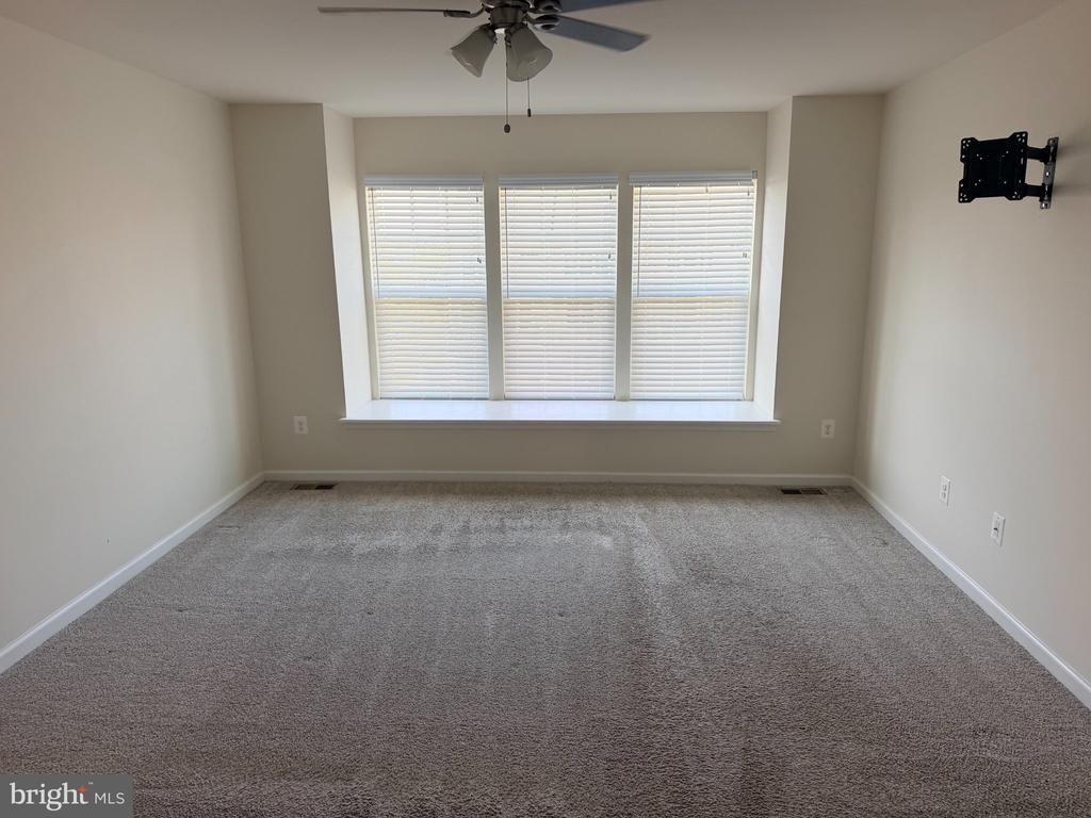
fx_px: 756
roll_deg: +1.0
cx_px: 546
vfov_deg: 56.8
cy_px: 409
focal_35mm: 24
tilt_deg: -12.0
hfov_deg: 71.6
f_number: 1.78
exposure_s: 1/169
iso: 100
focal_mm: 6.76
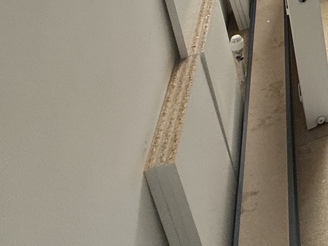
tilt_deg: -12.0
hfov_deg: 22.4
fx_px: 483
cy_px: -159
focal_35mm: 51
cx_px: 585
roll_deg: +0.0
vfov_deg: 21.8
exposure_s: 1/99
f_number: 2.2
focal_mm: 2.22
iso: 125
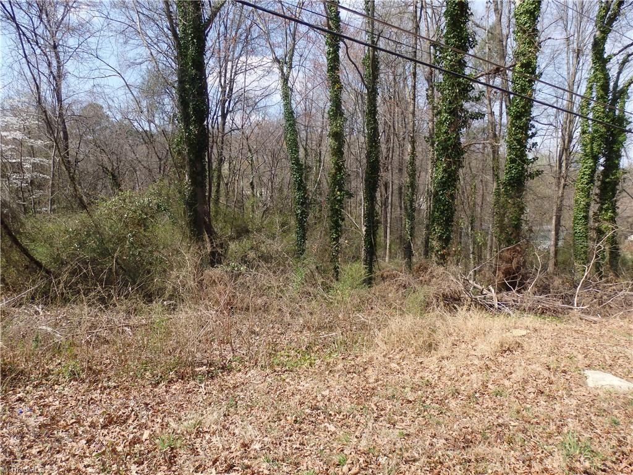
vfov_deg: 54.9
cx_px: 316
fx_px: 457
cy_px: 238
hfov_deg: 69.4
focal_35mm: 25
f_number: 3
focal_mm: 4.5
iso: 100
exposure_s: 1/640
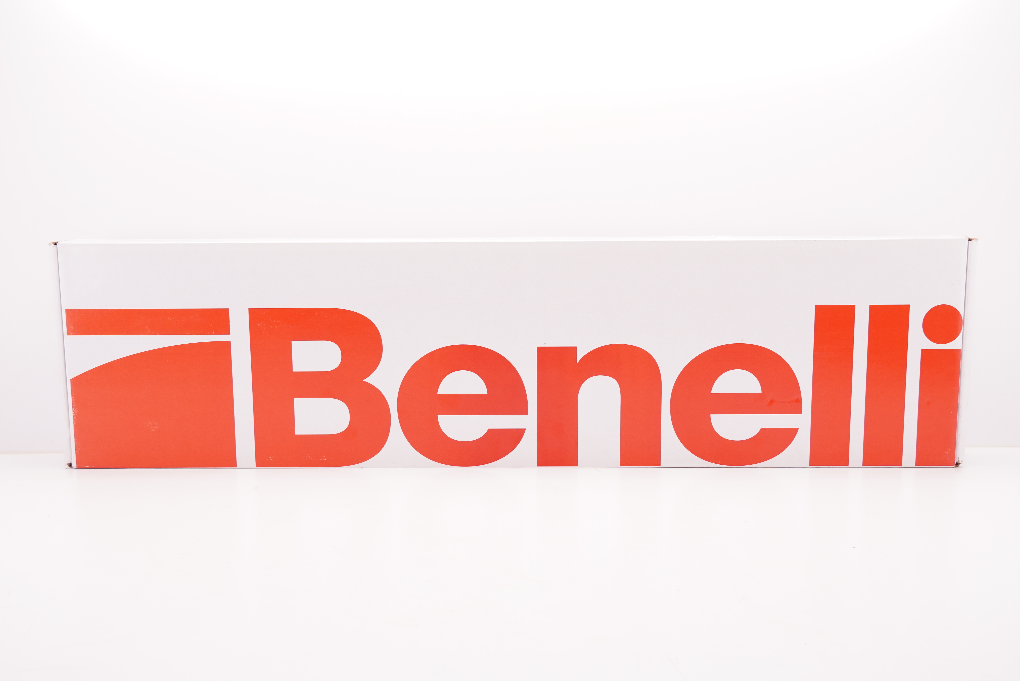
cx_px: 510
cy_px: 340
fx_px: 1021
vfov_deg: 36.9
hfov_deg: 53.1
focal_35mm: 36
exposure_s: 1/125
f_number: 5.6
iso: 500
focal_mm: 24
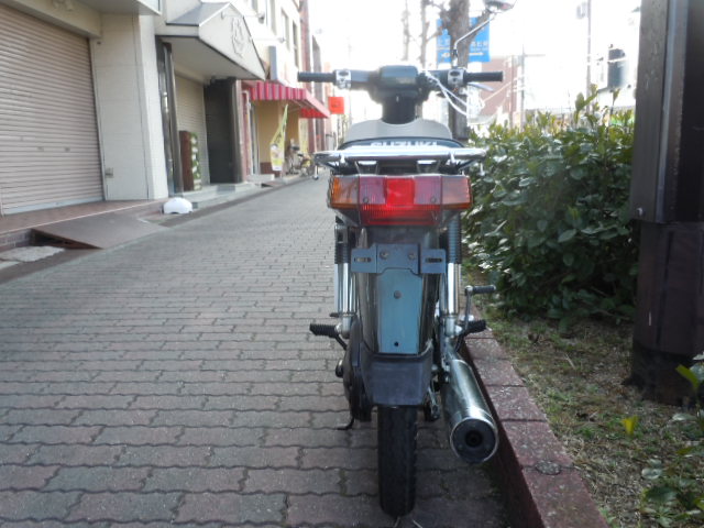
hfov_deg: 63.4
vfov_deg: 49.7
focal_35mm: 28
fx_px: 569
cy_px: 264
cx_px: 352
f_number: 3.7
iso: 100
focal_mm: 5
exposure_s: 1/80
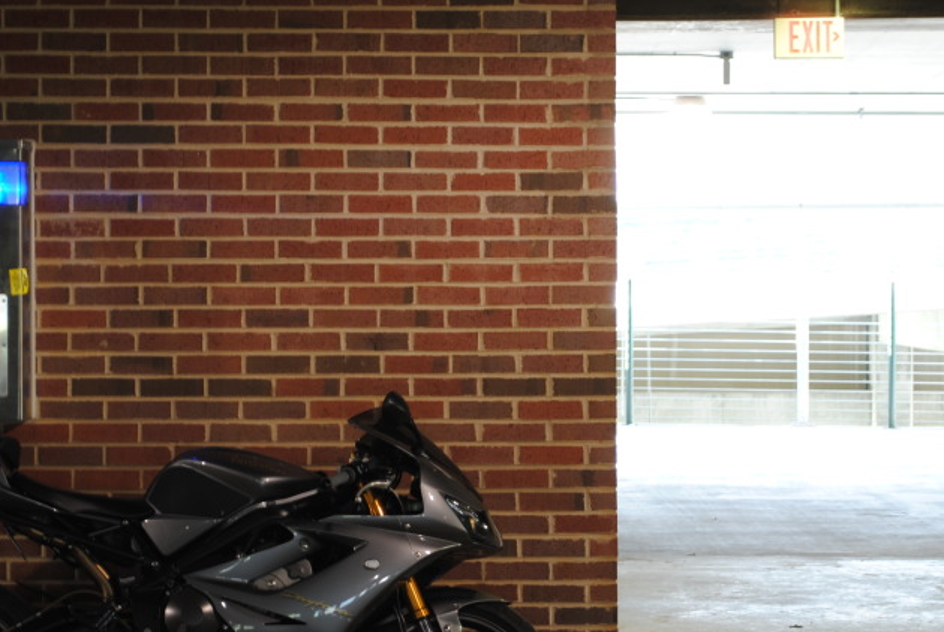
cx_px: 479
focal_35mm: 117
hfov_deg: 17.5
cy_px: 390
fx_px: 3072
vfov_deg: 11.7
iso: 100
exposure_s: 1/3.33
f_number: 5.3
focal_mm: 48
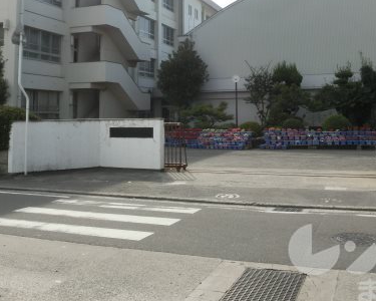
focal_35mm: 40
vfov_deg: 36.3
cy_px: 68
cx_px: 218
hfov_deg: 45.6
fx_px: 445
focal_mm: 4.24
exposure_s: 1/1000
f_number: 3
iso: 80
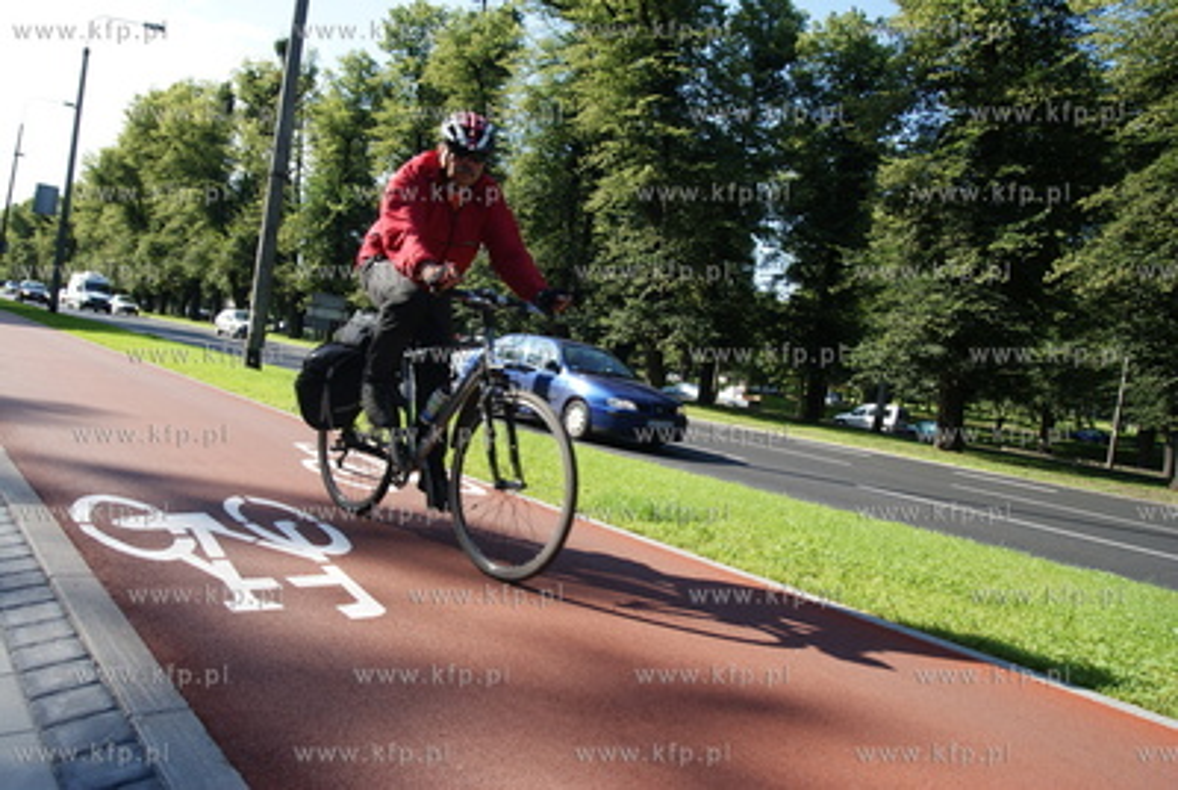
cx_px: 589
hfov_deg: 70.4
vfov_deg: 50.6
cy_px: 395
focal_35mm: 26
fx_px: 836
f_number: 6.3
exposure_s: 1/320
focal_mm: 17
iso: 200
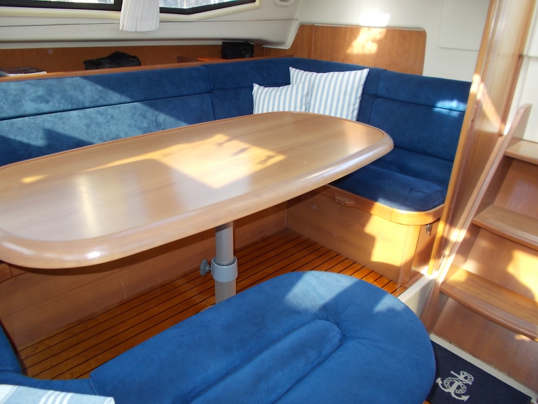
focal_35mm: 26
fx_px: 404
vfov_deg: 53.1
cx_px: 269
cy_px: 202
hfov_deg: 67.3
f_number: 3.2
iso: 100
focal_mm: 4.6
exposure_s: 1/25
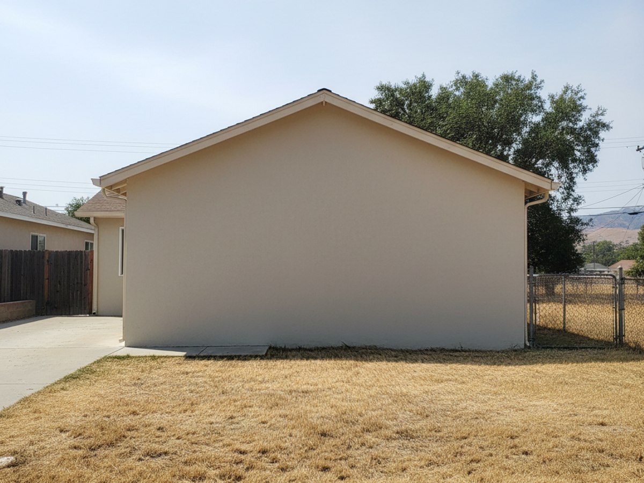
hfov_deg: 73.9
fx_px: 428
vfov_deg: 58.9
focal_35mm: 23
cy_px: 242
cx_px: 322
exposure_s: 1/1907
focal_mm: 6.4
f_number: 1.8
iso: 1434
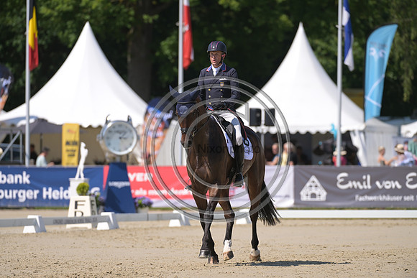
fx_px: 4171
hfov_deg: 5.7
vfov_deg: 3.8
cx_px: 208
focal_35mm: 360
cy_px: 139
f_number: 5
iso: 220
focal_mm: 360
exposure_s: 1/1250
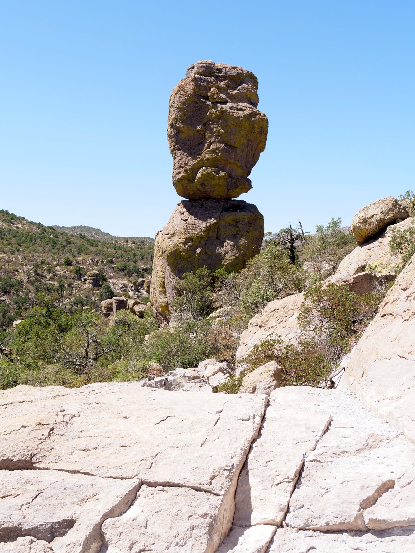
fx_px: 703
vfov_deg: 42.9
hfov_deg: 32.9
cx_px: 208
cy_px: 276
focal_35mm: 44
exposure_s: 1/250
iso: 200
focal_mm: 22
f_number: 7.1
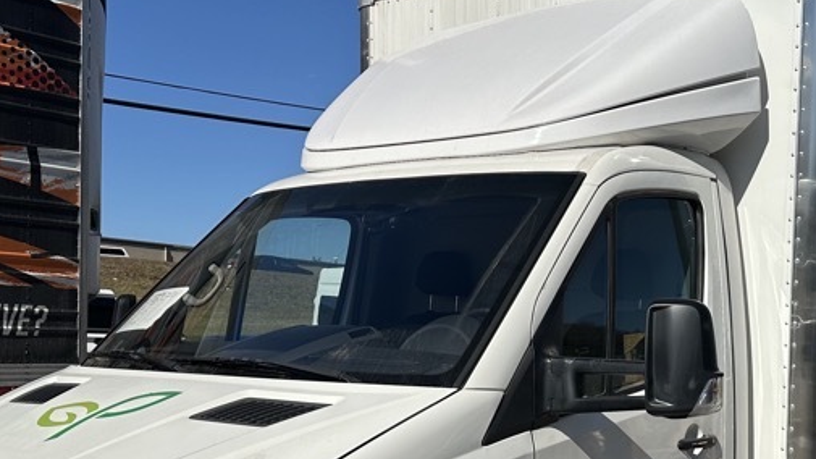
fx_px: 1147
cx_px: 541
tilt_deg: -1.4
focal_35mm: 53
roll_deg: -1.5
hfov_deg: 38.7
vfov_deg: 22.2
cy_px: 396
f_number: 1.78
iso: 80
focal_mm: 6.86
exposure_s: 1/8929
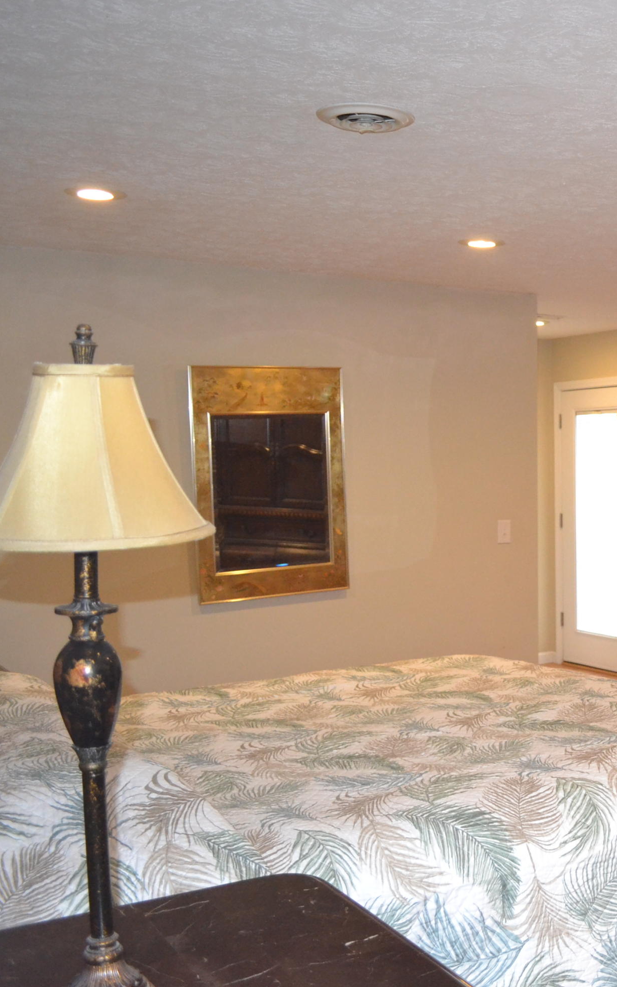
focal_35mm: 42
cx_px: 737
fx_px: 1130
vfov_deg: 47.2
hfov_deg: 27.0
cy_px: 497
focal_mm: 18
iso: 2200
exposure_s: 1/60
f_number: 3.5
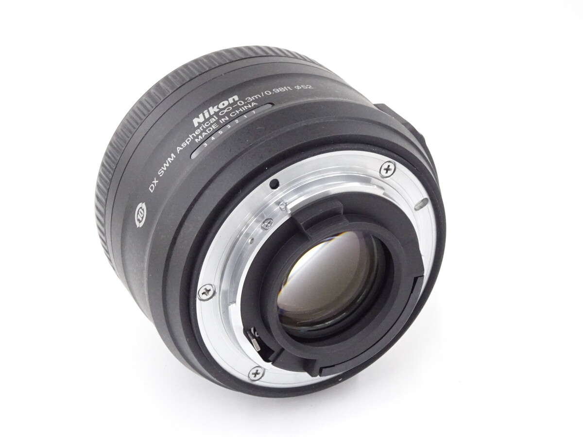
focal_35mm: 68
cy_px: 218
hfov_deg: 28.6
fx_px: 1145
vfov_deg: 21.6
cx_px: 292
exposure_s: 1/80
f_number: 4.5
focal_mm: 11.66
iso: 1000
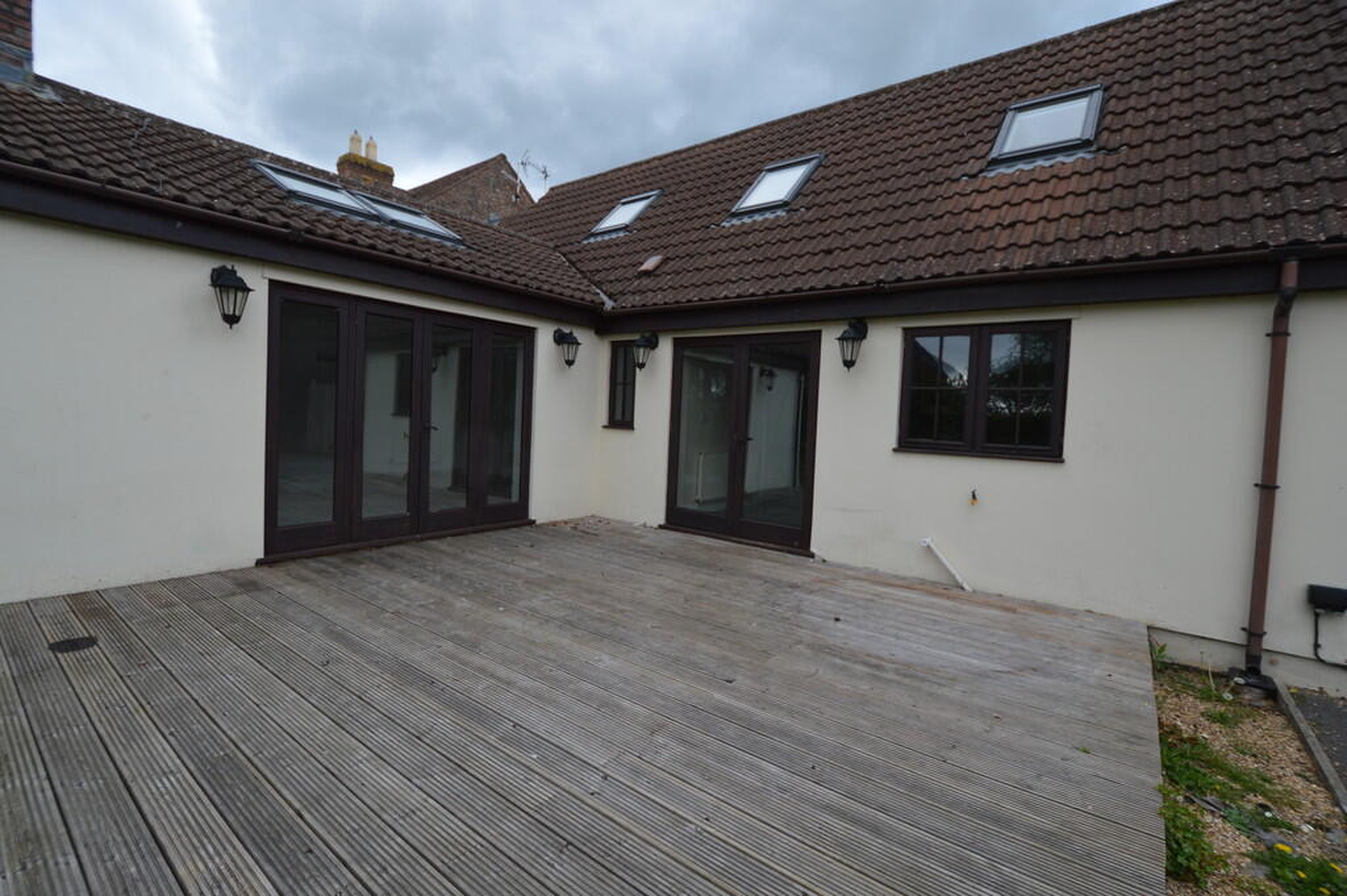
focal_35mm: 15
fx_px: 561
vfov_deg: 77.2
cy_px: 448
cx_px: 674
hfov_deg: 100.4
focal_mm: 10
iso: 125
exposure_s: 1/125
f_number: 5.6
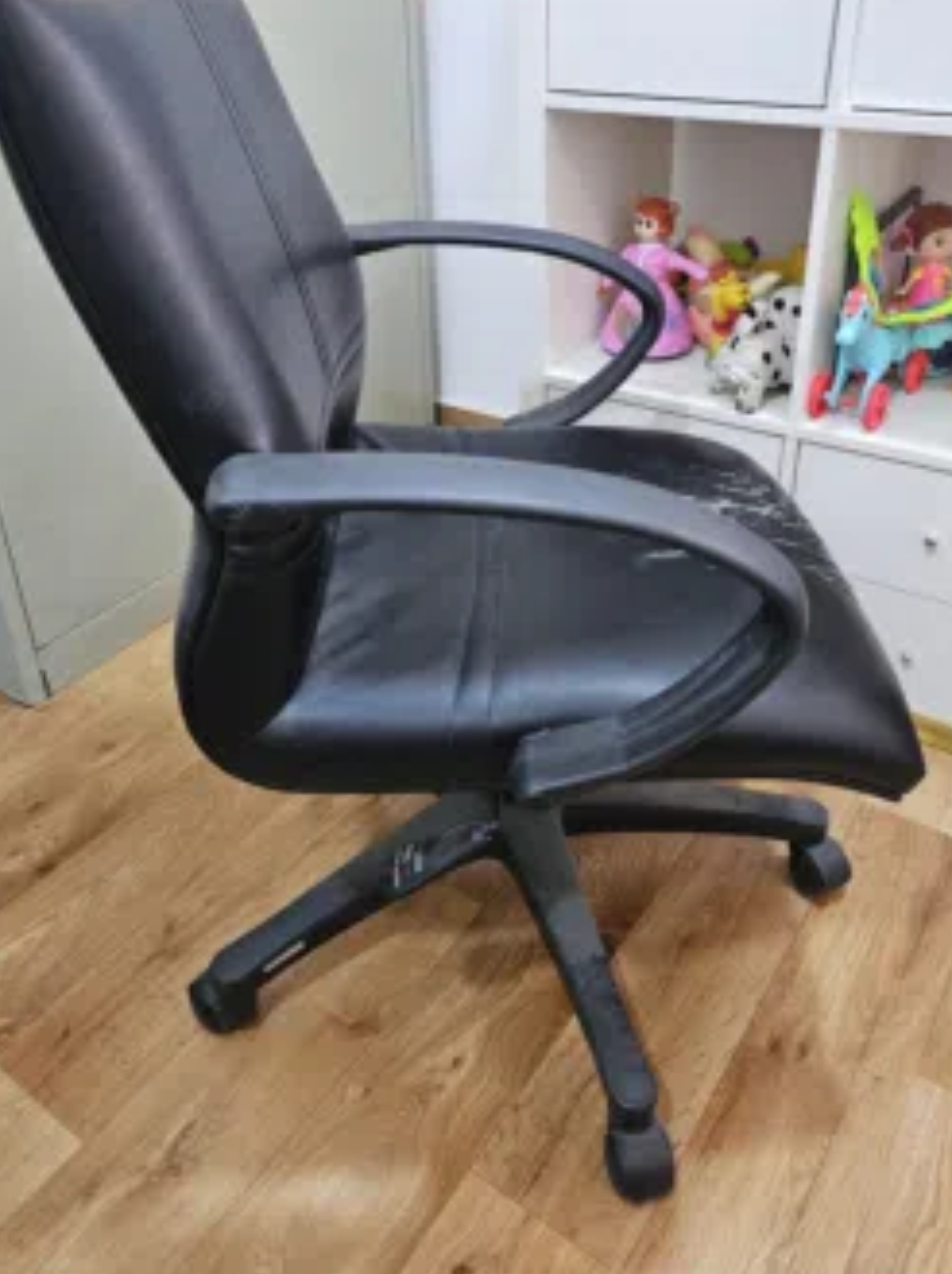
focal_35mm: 28
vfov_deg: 63.0
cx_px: 495
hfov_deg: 49.6
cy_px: 515
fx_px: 1029
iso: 640
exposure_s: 1/50
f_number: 1.7
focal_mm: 6.3
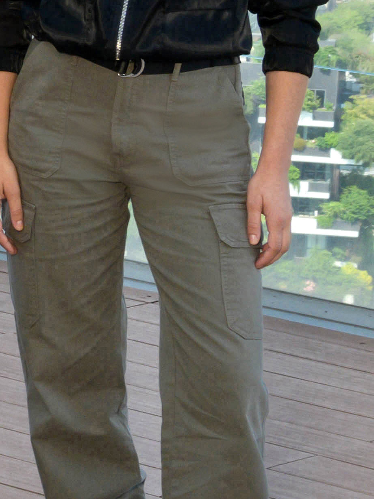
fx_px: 3543
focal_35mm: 246
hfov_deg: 5.2
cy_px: 50
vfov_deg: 8.0
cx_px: -1230
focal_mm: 38
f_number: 13
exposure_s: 1/125
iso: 640
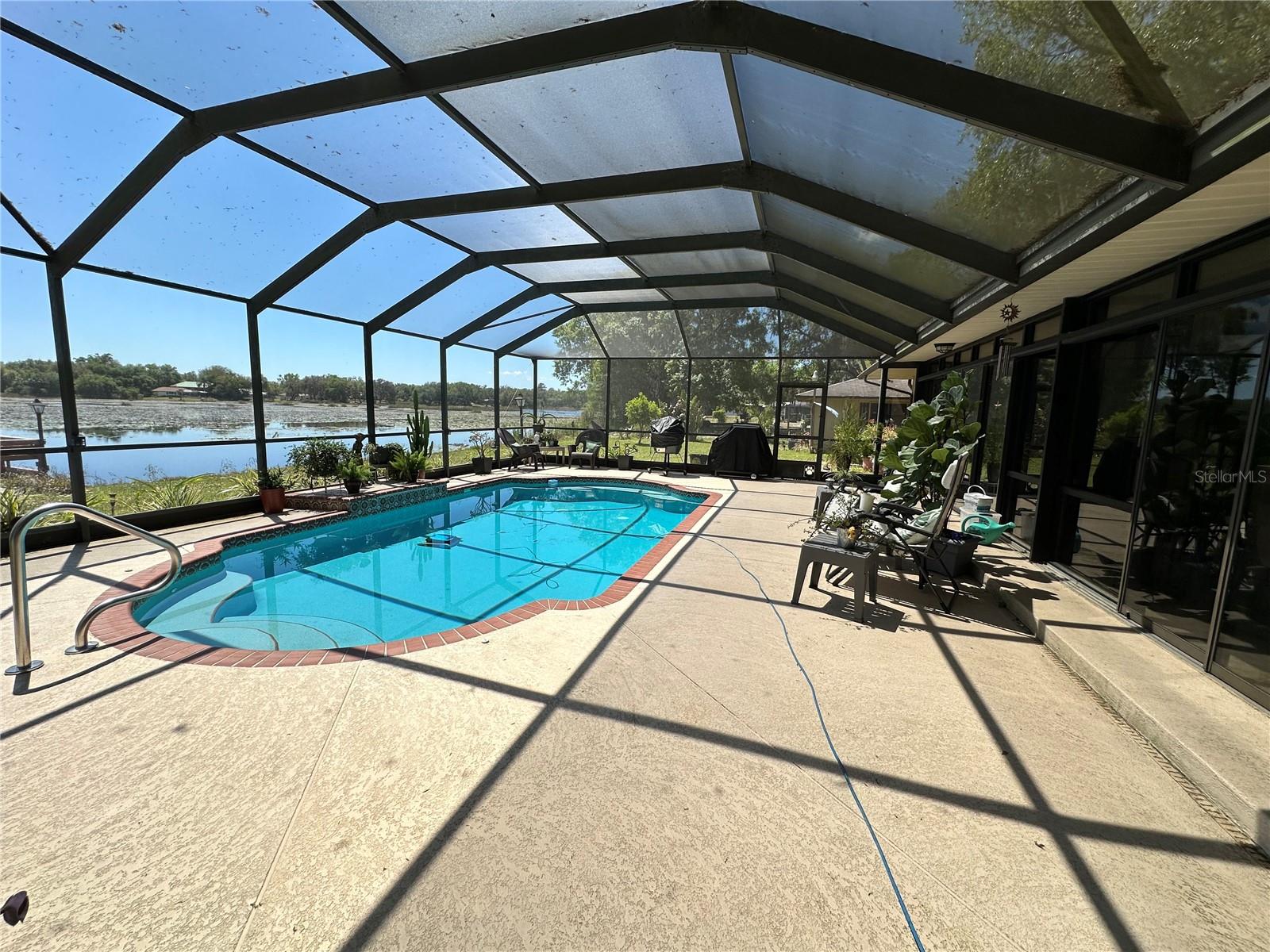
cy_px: 476
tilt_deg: -7.6
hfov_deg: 102.1
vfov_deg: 85.7
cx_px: 635
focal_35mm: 14
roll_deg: -1.3
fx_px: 514
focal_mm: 2.22
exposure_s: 1/1304
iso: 40
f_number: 2.2
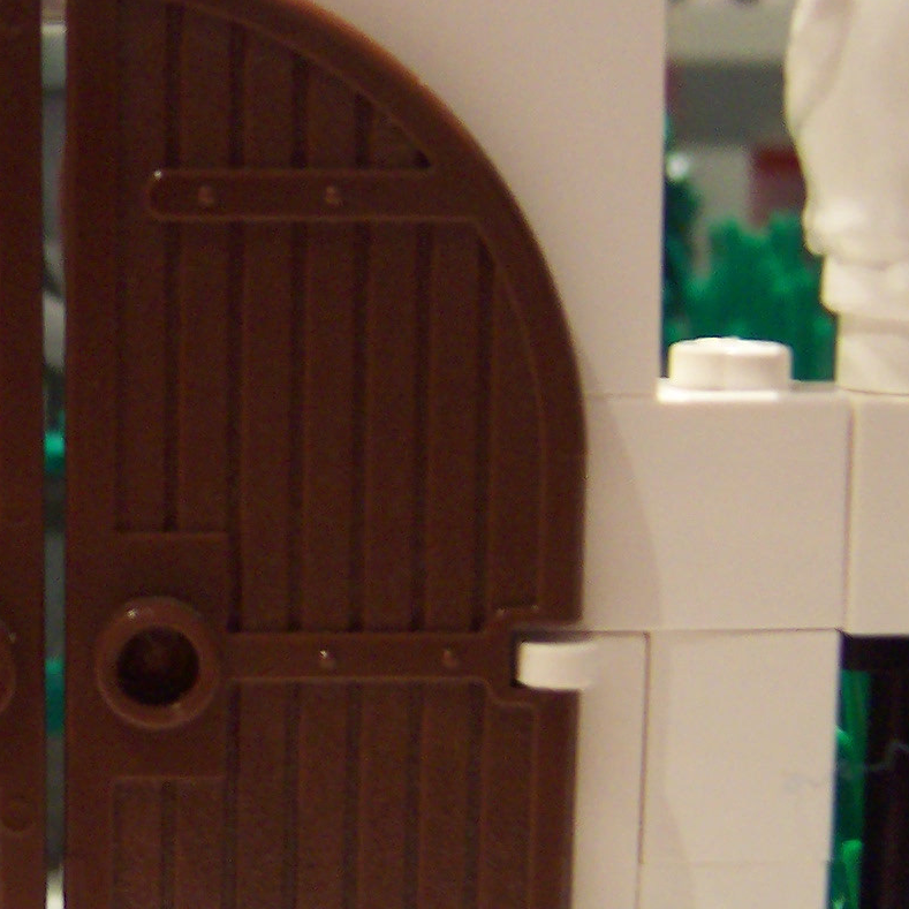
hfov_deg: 20.5
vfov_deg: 21.1
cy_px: 450
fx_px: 2436
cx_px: 14
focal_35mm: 82
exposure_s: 1/8
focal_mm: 5.6
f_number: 2.8
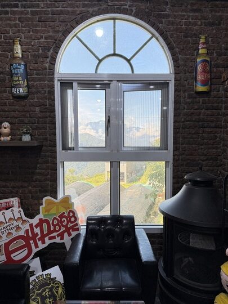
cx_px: 114
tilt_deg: -3.2
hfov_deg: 56.8
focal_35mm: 24
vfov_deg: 71.6
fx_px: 211
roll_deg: +0.1
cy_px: 152
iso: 160
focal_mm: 6.76
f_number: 1.78
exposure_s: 1/226
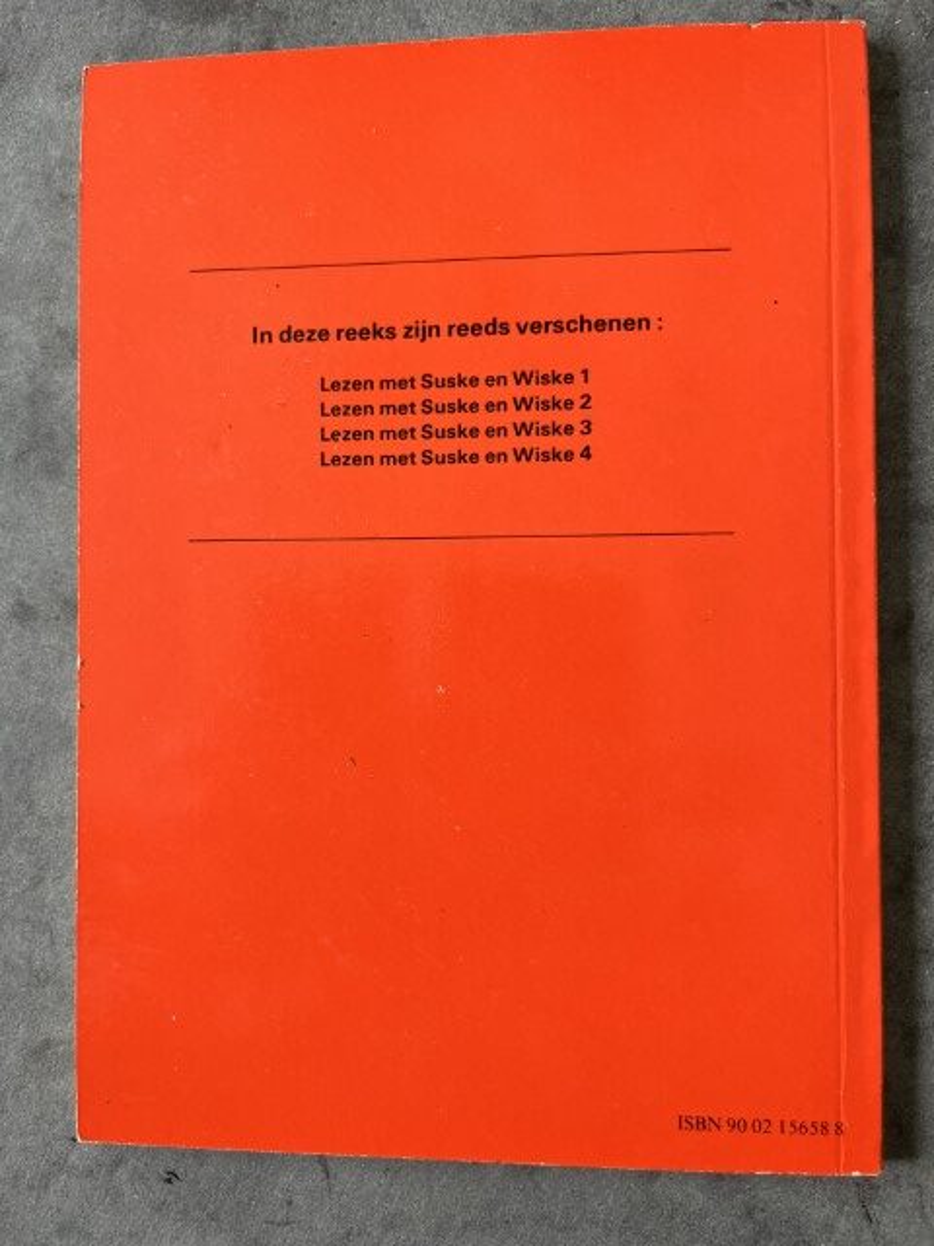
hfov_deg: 53.1
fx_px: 935
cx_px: 467
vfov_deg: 67.3
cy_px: 623
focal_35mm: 26
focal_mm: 5.1
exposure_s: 1/121
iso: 100
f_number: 1.6
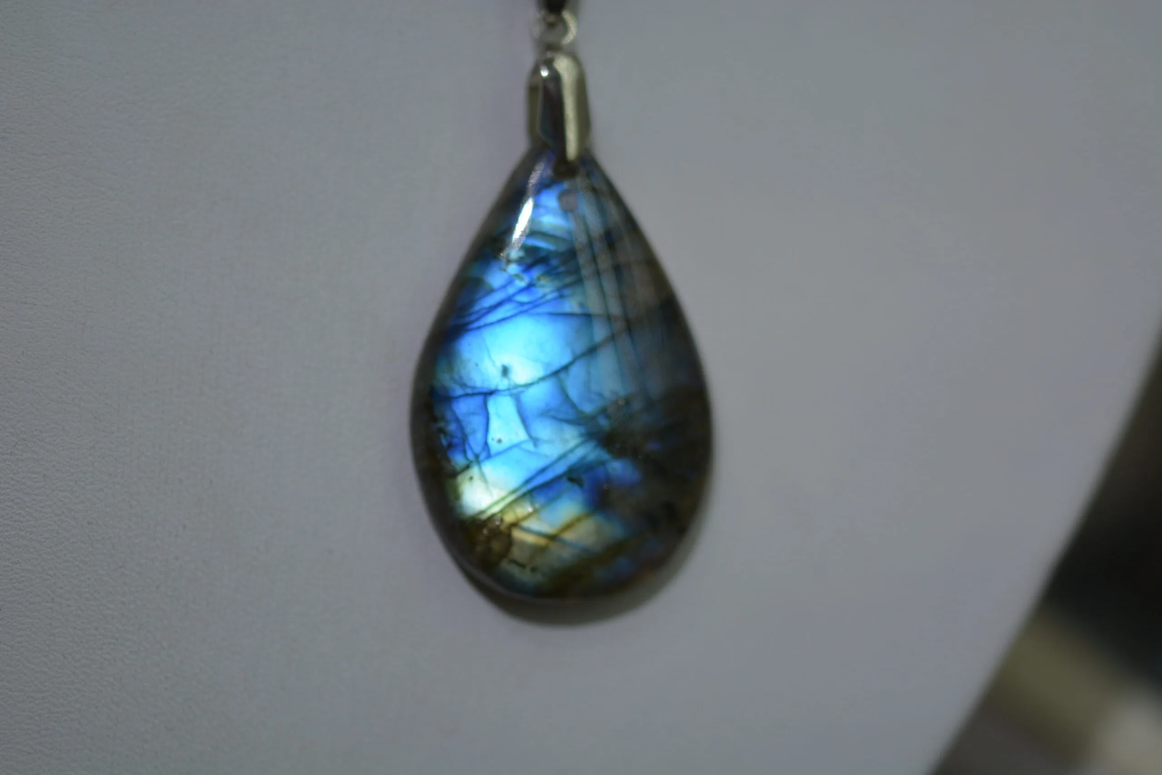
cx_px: 581
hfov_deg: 13.0
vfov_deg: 8.7
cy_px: 388
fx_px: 5085
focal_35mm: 158
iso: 220
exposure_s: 1/500
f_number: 3.5
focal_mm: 105
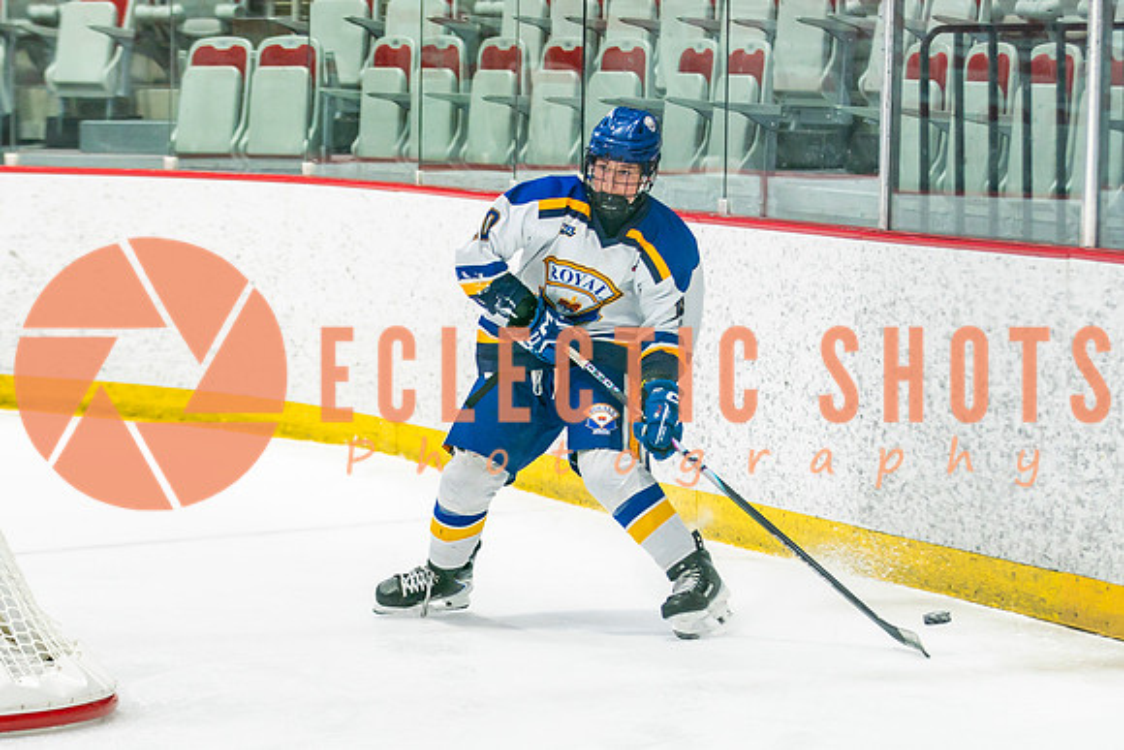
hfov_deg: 11.2
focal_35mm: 184
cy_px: 386
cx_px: 443
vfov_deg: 7.5
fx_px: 5752
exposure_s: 1/640
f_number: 3.2
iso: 500
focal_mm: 105
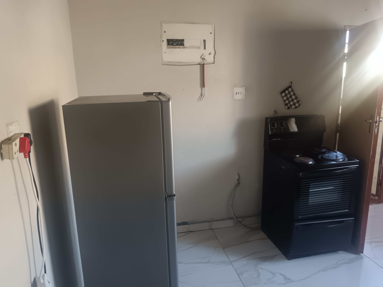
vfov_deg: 51.4
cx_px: 192
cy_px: 144
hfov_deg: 65.3
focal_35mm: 27
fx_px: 299
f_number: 1.9
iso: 2220
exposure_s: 1/25
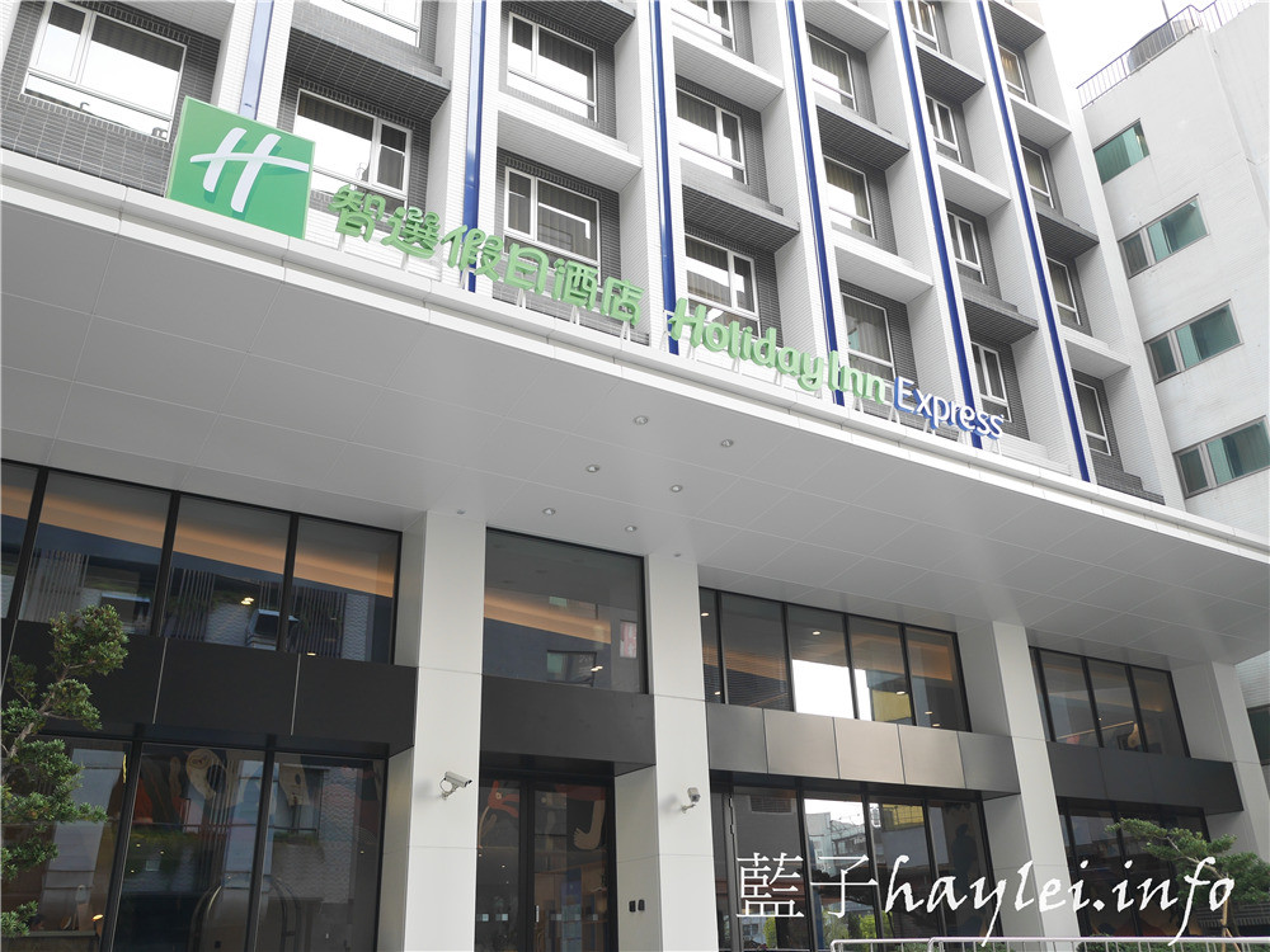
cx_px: 635
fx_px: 1101
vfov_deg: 46.8
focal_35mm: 30
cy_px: 476
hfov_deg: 60.0
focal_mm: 15
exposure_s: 1/250
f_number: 2.8
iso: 200
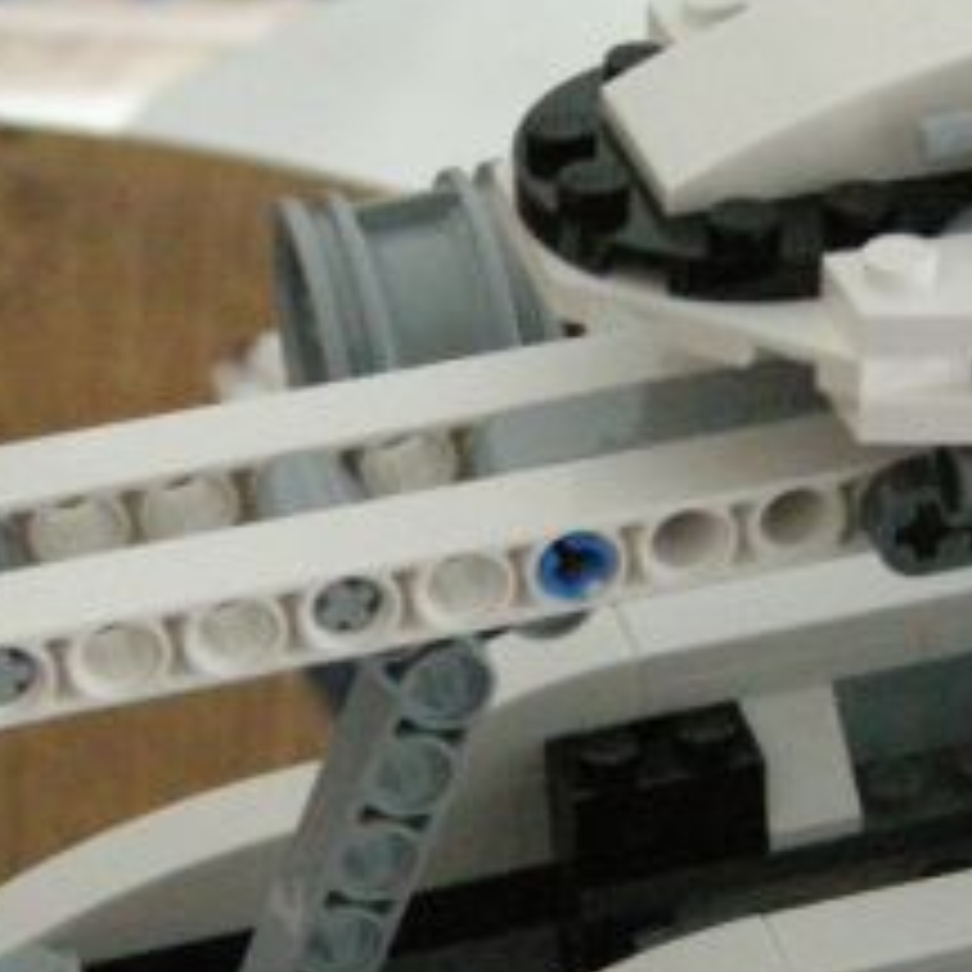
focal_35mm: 118
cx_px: 544
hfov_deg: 14.8
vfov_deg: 14.7
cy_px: 652
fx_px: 3749
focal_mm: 7.5
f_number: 2.7
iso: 715
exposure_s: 1/30
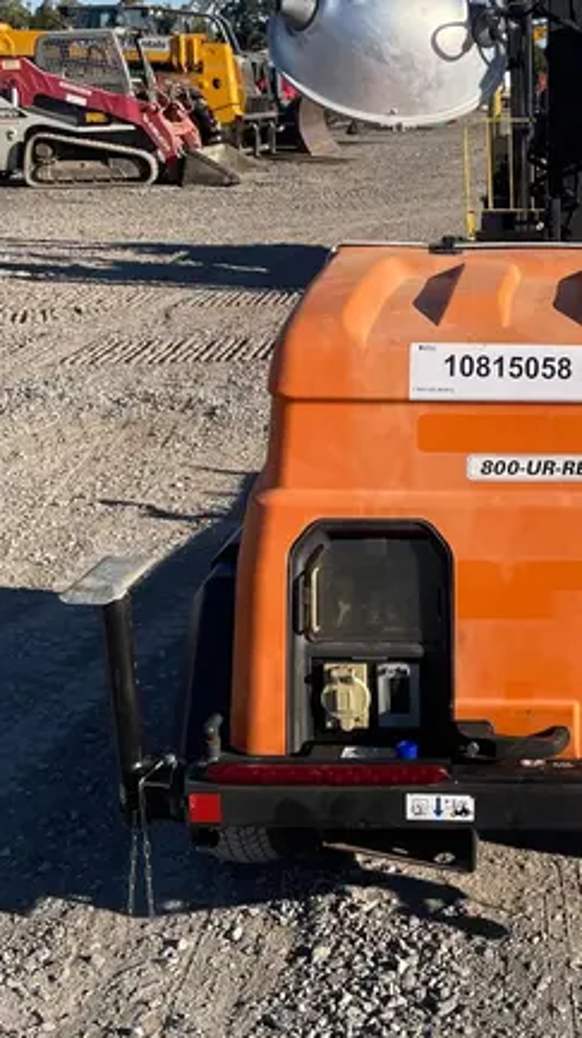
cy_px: 435
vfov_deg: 42.8
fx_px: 1319
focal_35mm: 48
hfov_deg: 23.8
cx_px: 580
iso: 50
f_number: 1.6
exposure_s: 1/4132
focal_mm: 4.2
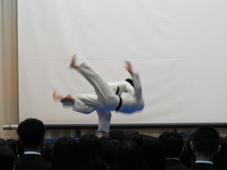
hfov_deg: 9.2
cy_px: 98
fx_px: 1409
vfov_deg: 6.9
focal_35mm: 215
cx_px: 96
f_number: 5.3
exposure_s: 1/60
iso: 500
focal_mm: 32.2
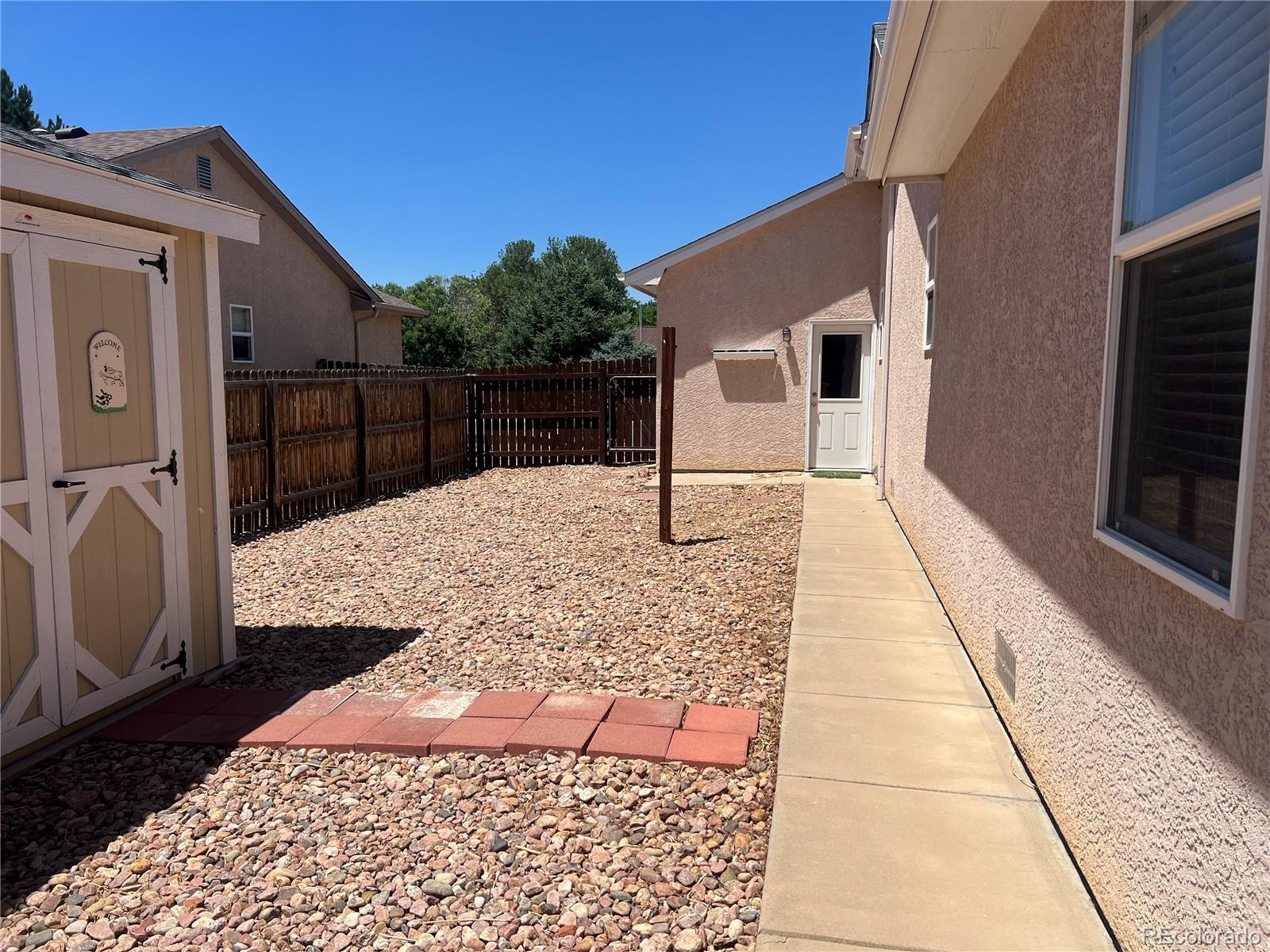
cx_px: 635
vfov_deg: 53.1
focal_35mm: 26
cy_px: 476
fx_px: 954
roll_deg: -0.1
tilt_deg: -6.1
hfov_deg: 67.3
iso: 50
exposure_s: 1/5882
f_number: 1.5
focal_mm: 5.7
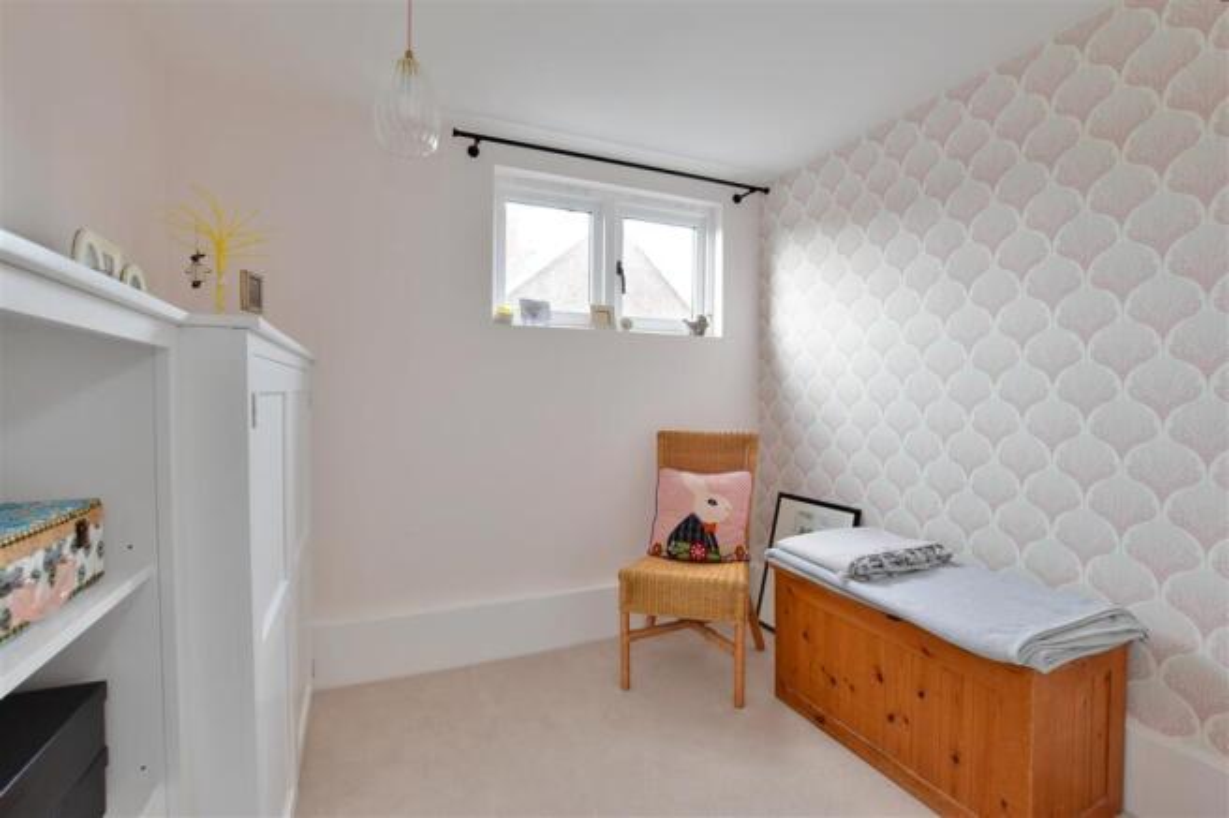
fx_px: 512
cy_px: 409
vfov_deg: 77.3
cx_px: 614
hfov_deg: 100.4
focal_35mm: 15
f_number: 11
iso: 400
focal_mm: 10
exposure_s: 1/3
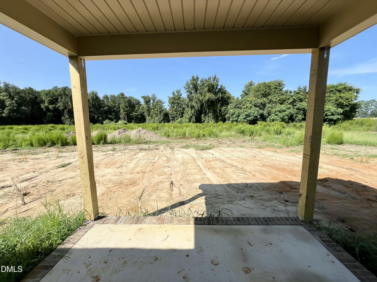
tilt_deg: -7.7
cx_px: 188
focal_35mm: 13
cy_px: 141
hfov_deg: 106.2
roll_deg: +1.2
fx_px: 142
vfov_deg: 89.9
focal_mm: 1.57
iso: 32
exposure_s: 1/1672
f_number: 1.8
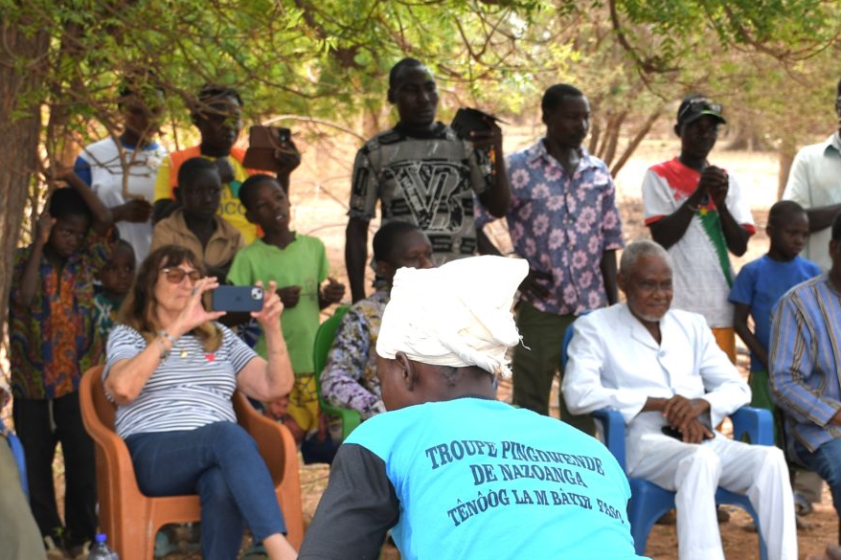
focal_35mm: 105
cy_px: 399
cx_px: 593
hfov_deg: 19.4
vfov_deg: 13.0
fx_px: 2452
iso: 100
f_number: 5.6
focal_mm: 30
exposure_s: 1/250
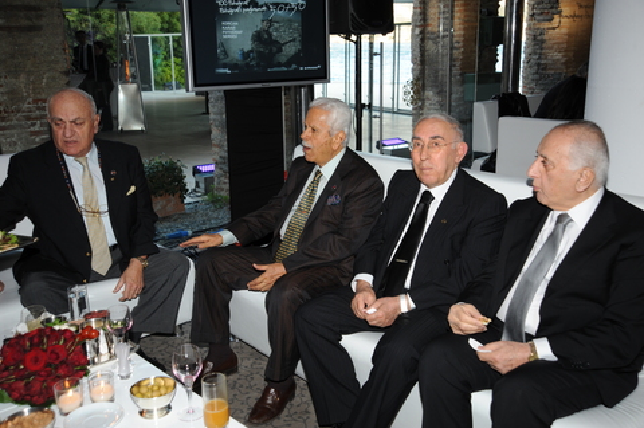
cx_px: 322
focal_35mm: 38
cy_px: 214
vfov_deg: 35.0
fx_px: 679
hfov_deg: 50.7
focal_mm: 38
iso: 400
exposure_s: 1/60
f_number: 5.6
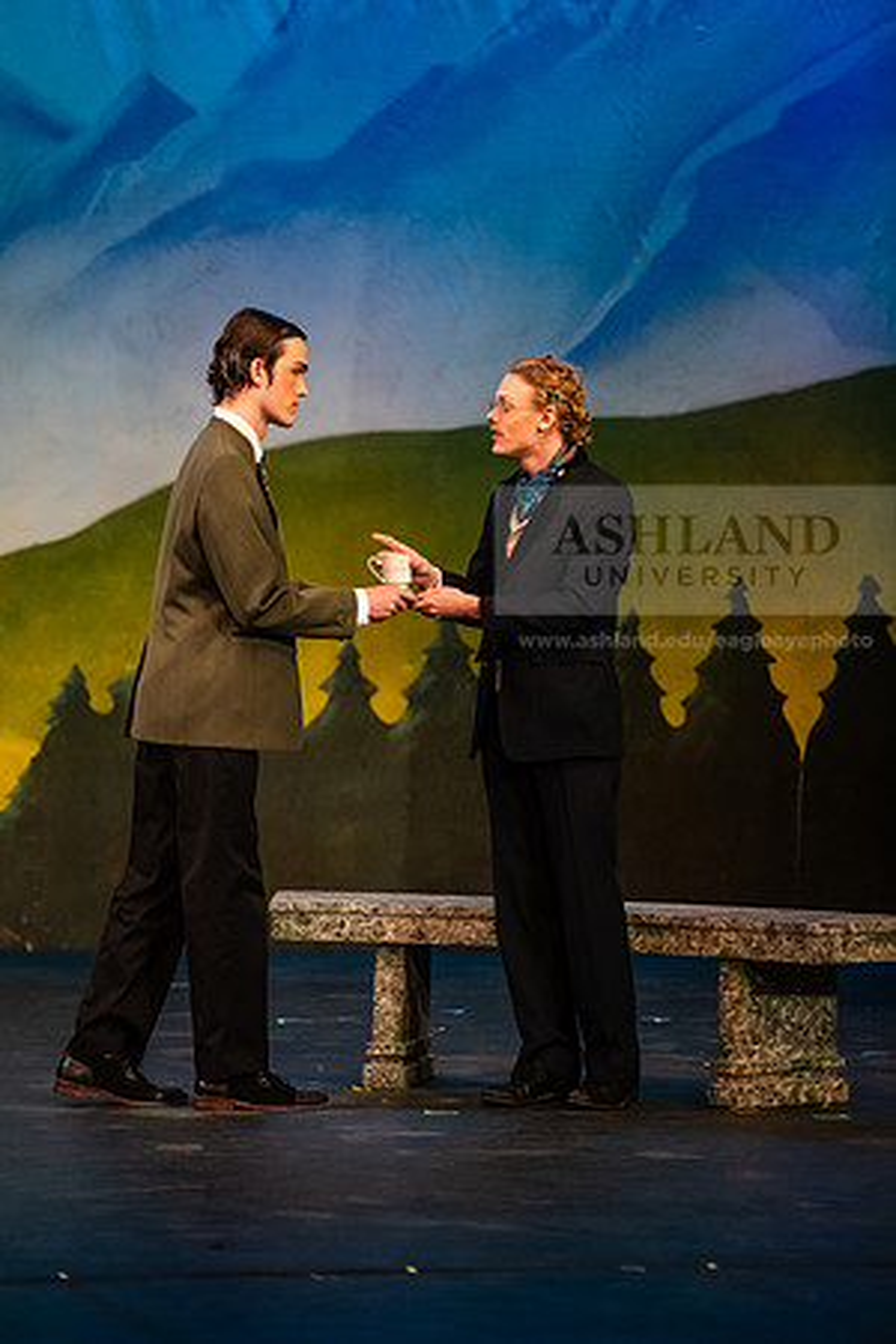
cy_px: 672
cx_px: 448
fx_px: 6719
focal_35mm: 180
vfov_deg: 11.4
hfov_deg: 7.6
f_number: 3.2
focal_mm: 180
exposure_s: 1/250
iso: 3200
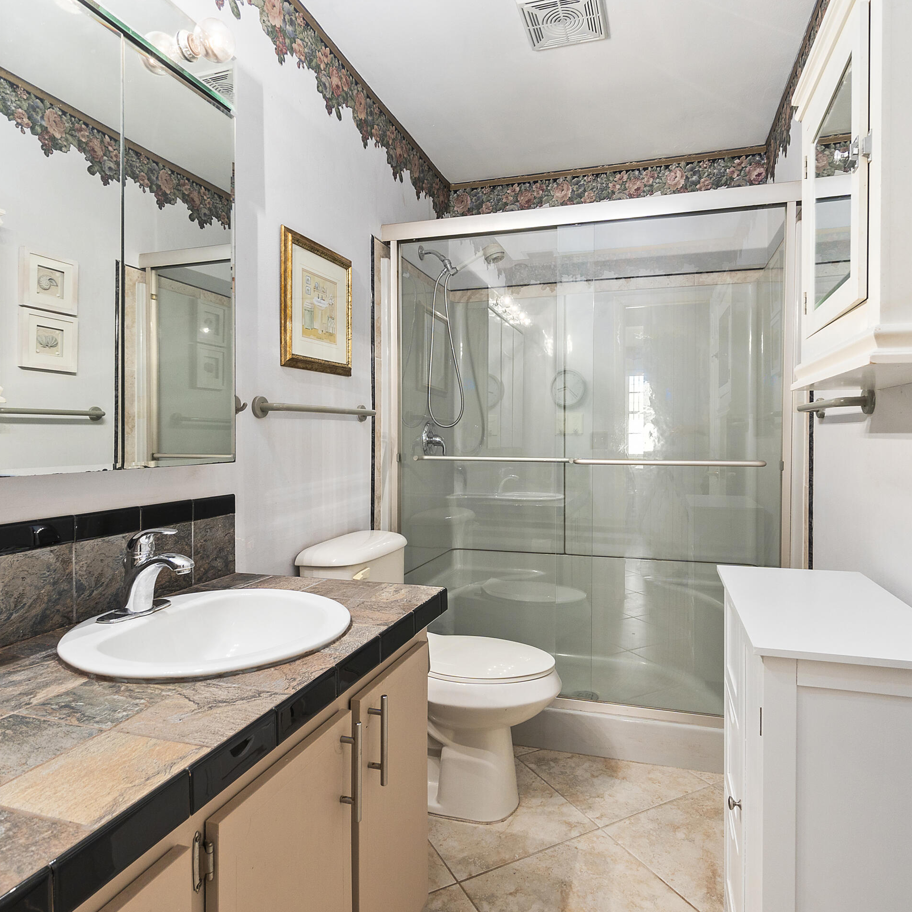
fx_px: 596
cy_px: 437
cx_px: 480
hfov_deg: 74.8
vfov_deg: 74.8
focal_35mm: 20
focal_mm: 10
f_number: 8
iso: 320
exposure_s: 1/2.5
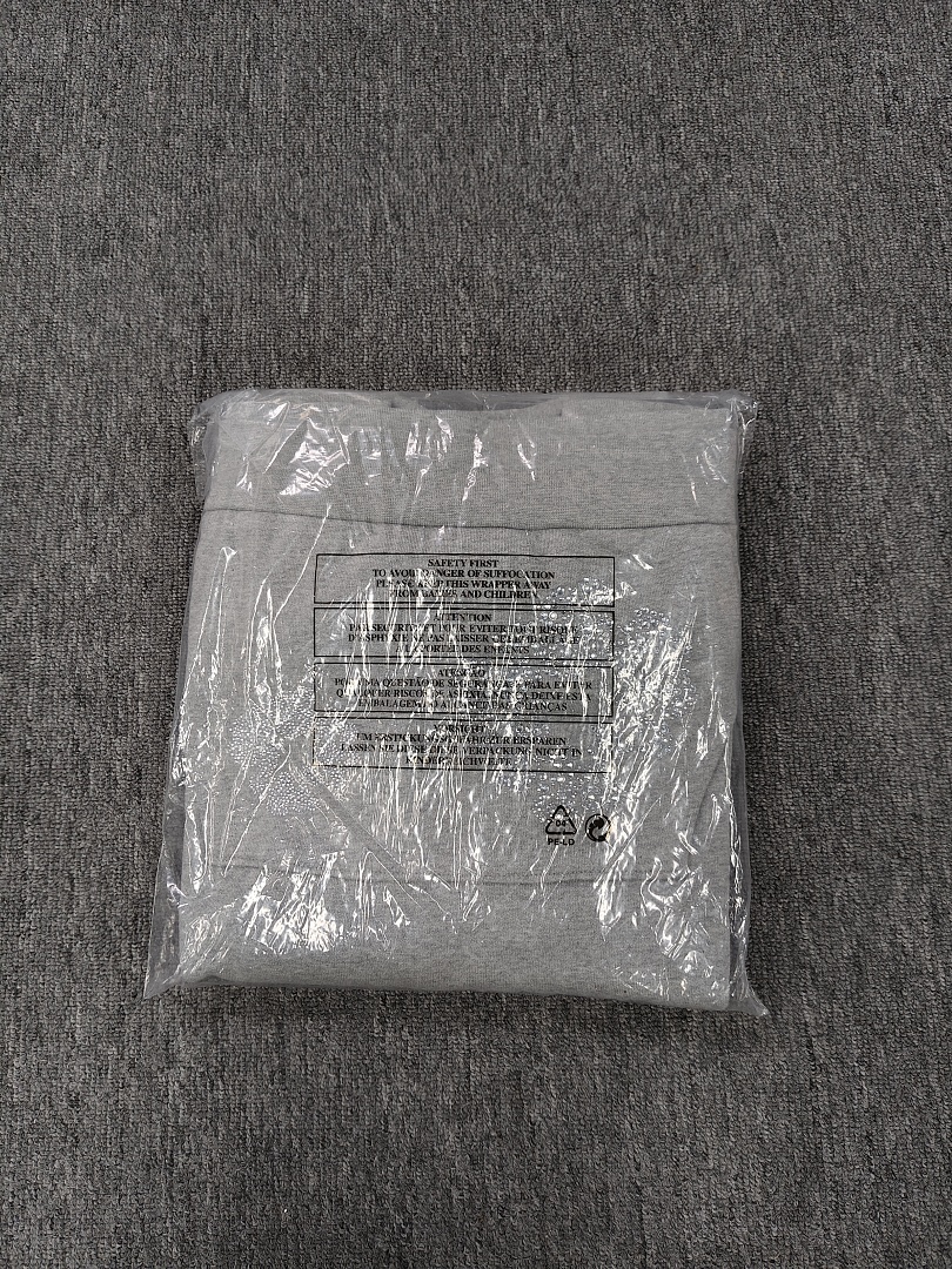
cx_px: 476
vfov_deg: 71.6
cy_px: 634
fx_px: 880
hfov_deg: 56.8
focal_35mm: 24
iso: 1074
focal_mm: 5.56
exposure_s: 1/120
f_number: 1.88
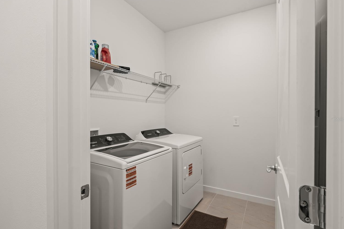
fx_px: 162
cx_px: 172
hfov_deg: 93.3
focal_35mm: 17
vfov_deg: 70.4
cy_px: 119
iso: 100
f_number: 11
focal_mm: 16
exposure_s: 1.6
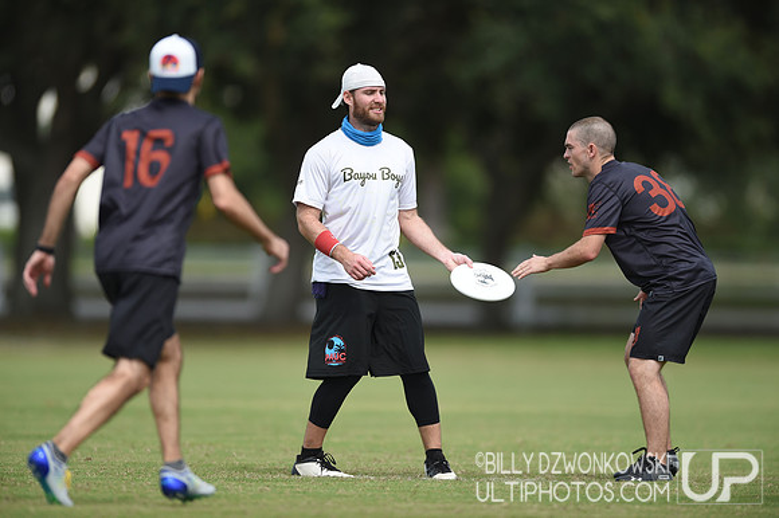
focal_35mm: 400
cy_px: 259
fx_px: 8650
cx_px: 390
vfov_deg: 3.4
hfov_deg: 5.2
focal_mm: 400
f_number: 2.8
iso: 100
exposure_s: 1/1600
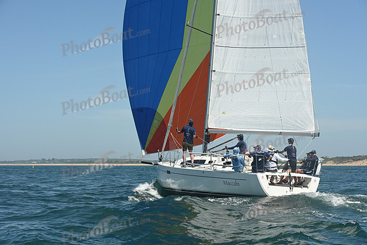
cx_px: 184
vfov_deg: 19.5
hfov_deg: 28.8
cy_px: 122
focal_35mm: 70
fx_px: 714
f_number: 8
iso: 320
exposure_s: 1/1000
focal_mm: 70
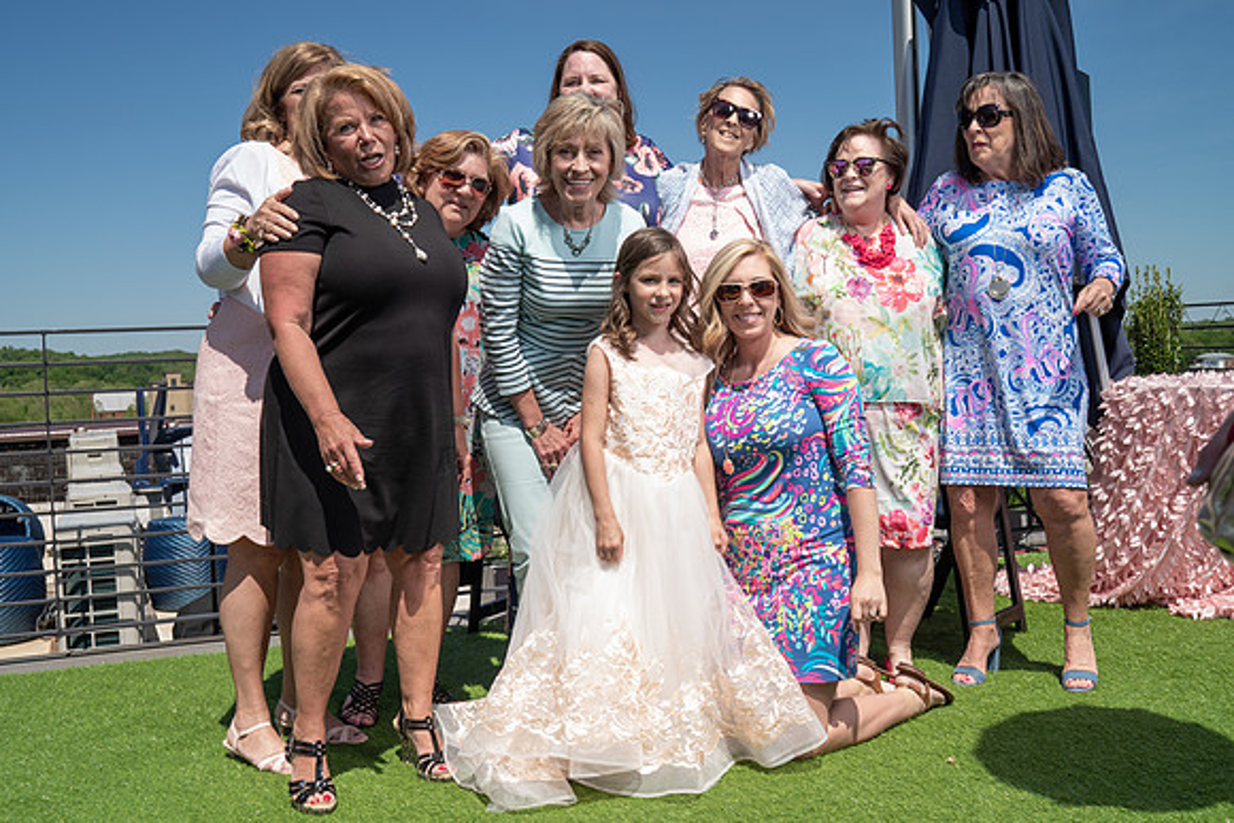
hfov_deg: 53.2
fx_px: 1232
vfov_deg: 36.9
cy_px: 423
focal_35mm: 36
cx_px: 600
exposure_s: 1/250
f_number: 7.1
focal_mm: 35
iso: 50
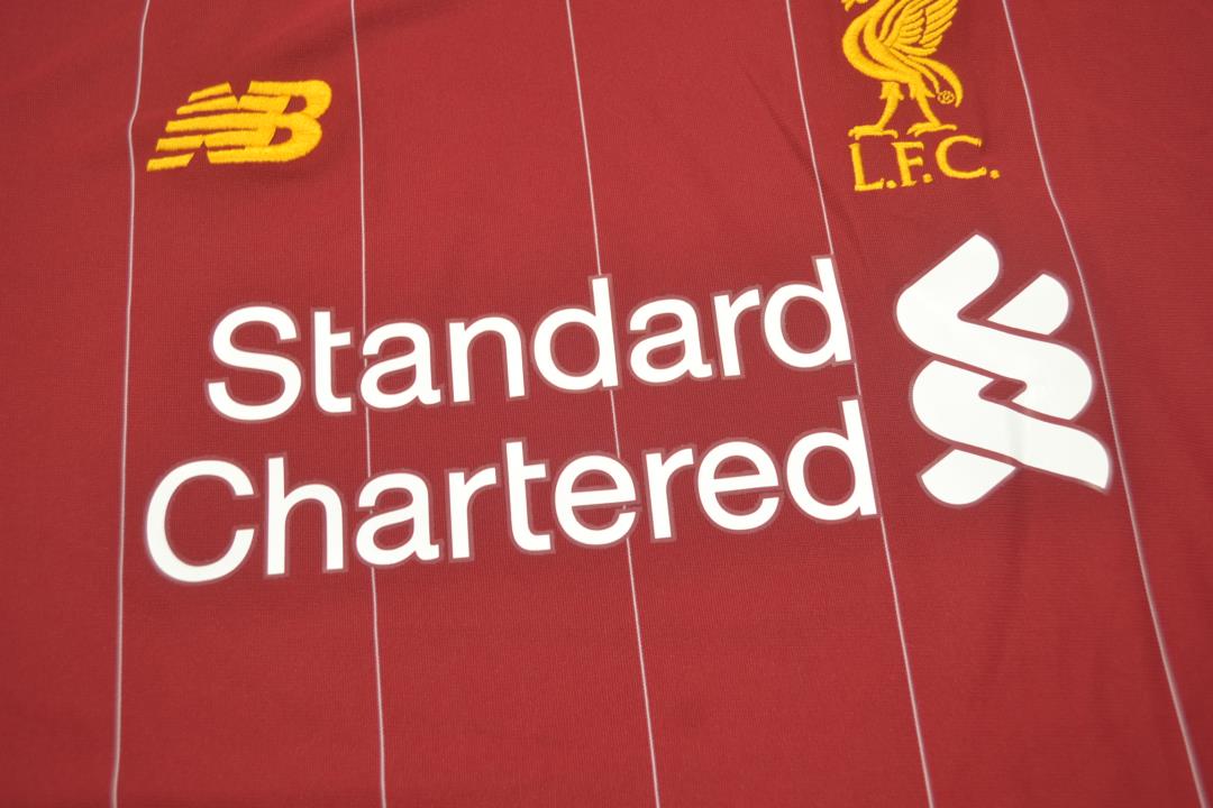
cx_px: 606
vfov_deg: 36.9
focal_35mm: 36
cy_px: 404
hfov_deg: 53.1
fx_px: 1213
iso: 200
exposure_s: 1/60
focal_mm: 24
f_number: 4
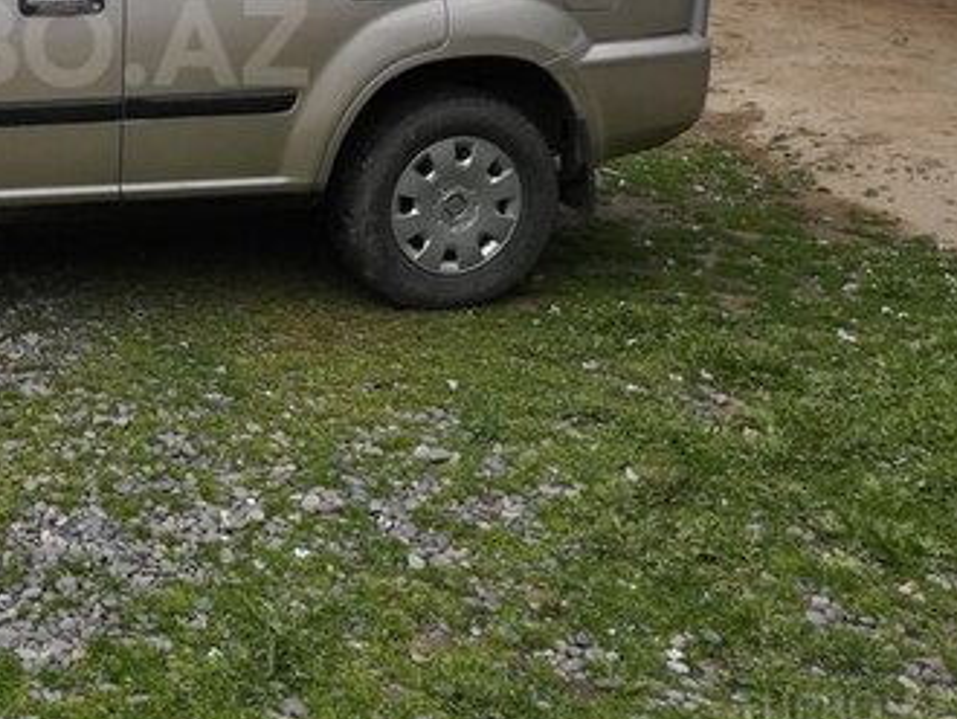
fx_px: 1439
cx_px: 12
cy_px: 42
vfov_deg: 26.9
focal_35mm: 52
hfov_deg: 33.8
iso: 50
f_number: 2.2
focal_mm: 3.83
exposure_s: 1/368
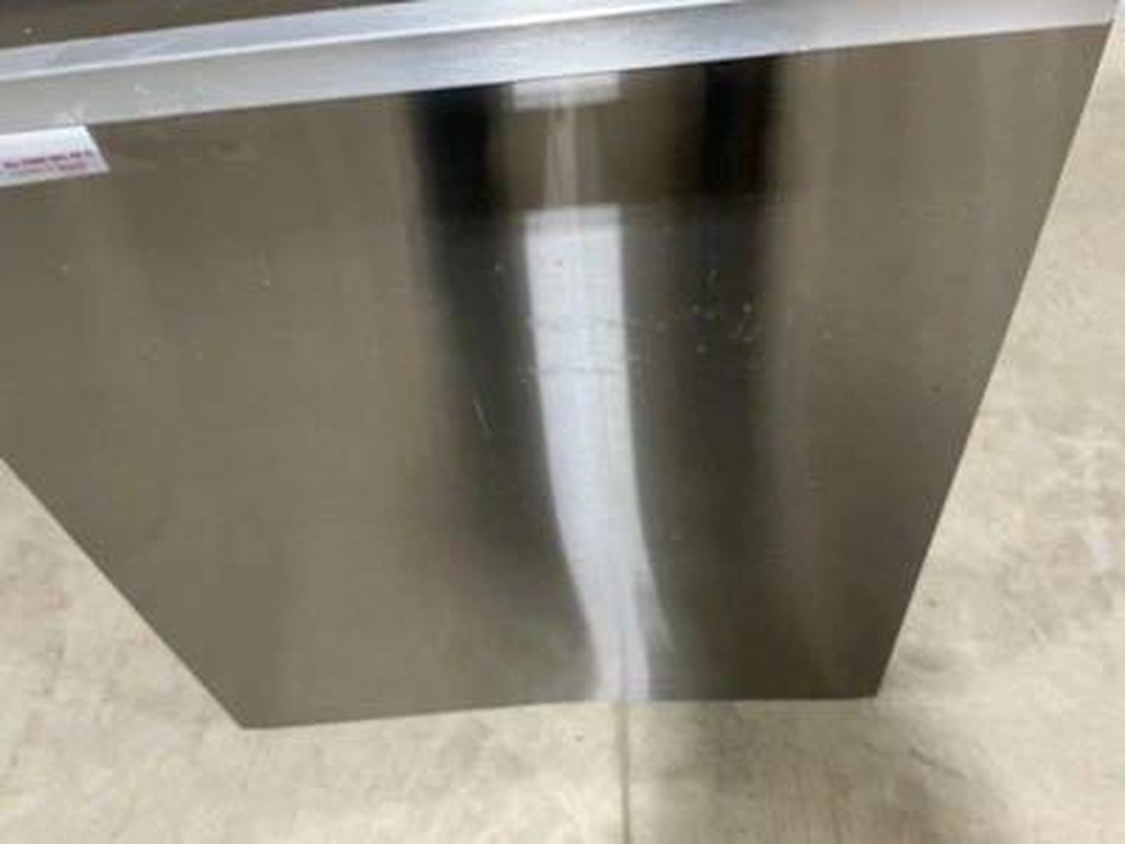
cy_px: 422
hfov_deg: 63.4
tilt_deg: -50.5
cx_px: 562
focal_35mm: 28
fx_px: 910
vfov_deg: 49.7
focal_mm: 3
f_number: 1.8
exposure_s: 1/60
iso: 200
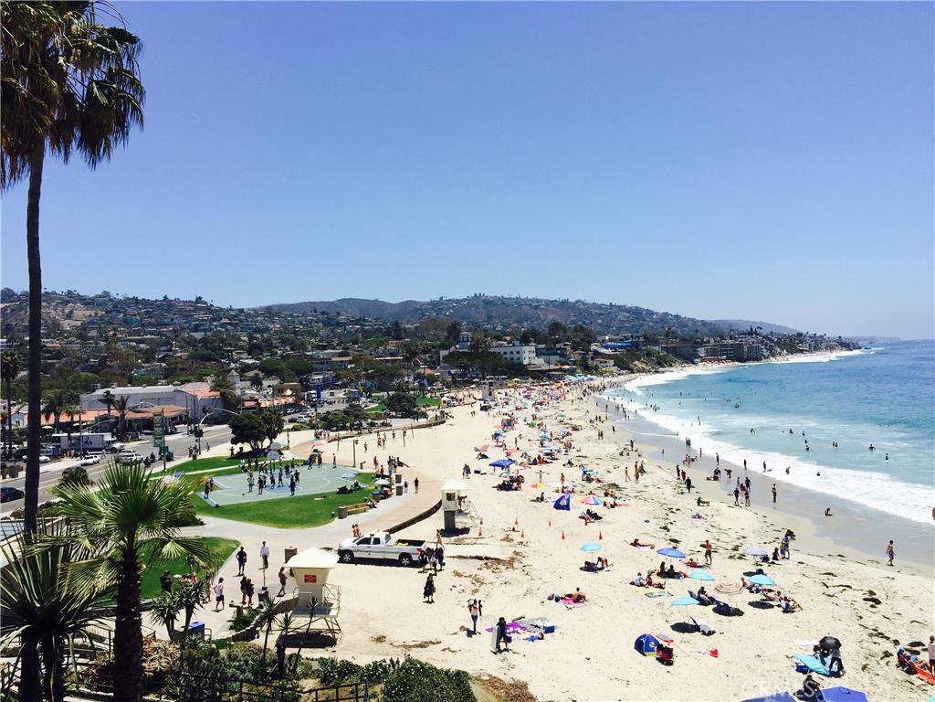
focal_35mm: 29
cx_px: 468
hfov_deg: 61.7
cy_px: 351
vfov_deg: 48.2
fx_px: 783
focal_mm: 4.15
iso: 32
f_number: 2.2
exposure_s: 1/3300
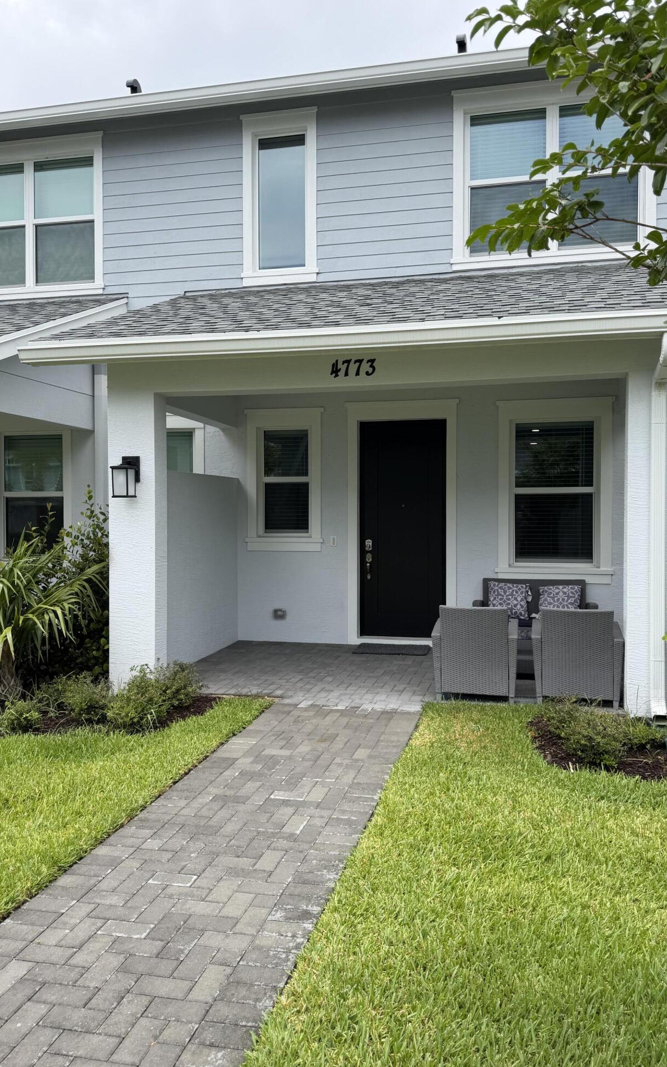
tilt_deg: -1.4
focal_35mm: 26
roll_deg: +0.4
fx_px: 756
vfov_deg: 70.4
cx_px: 362
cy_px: 523
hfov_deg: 47.5
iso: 80
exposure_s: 1/1855
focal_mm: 6.76
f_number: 1.78
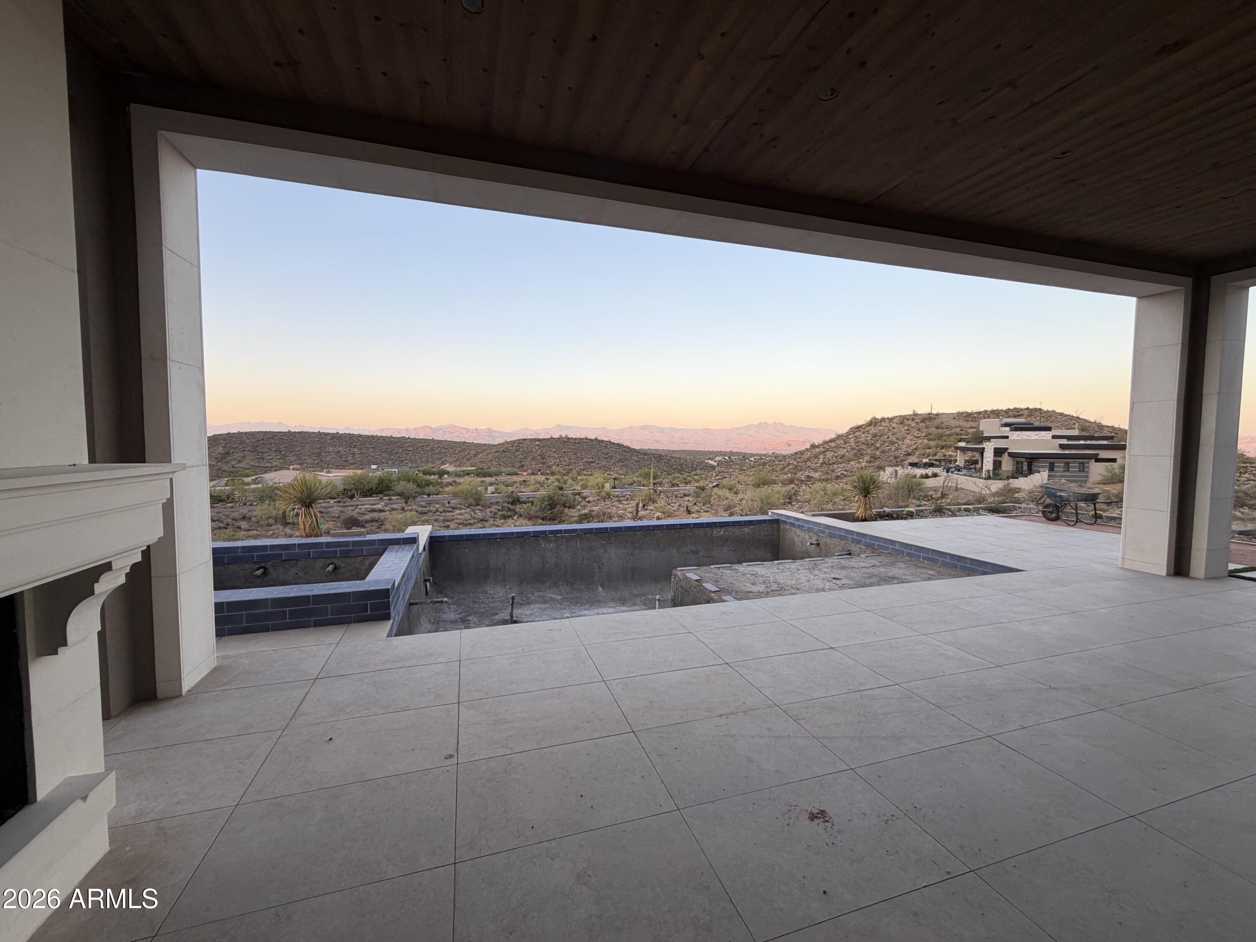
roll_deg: -1.0
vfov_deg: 85.7
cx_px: 628
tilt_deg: -1.8
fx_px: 508
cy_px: 471
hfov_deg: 102.1
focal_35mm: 14
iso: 40
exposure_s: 1/212
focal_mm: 2.22
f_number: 2.2
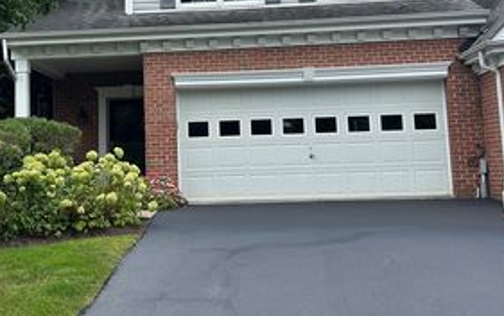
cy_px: 89
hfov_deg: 40.8
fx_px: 673
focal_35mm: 49
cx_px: 201
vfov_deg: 26.1
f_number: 1.5
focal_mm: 5.7
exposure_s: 1/1698
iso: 50
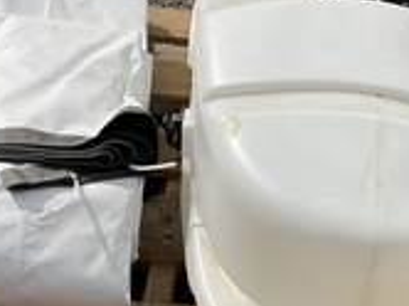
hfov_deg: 27.2
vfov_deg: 20.9
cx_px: 340
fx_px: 826
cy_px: 183
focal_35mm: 70
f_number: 1.8
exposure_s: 1/4405
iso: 25
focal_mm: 3
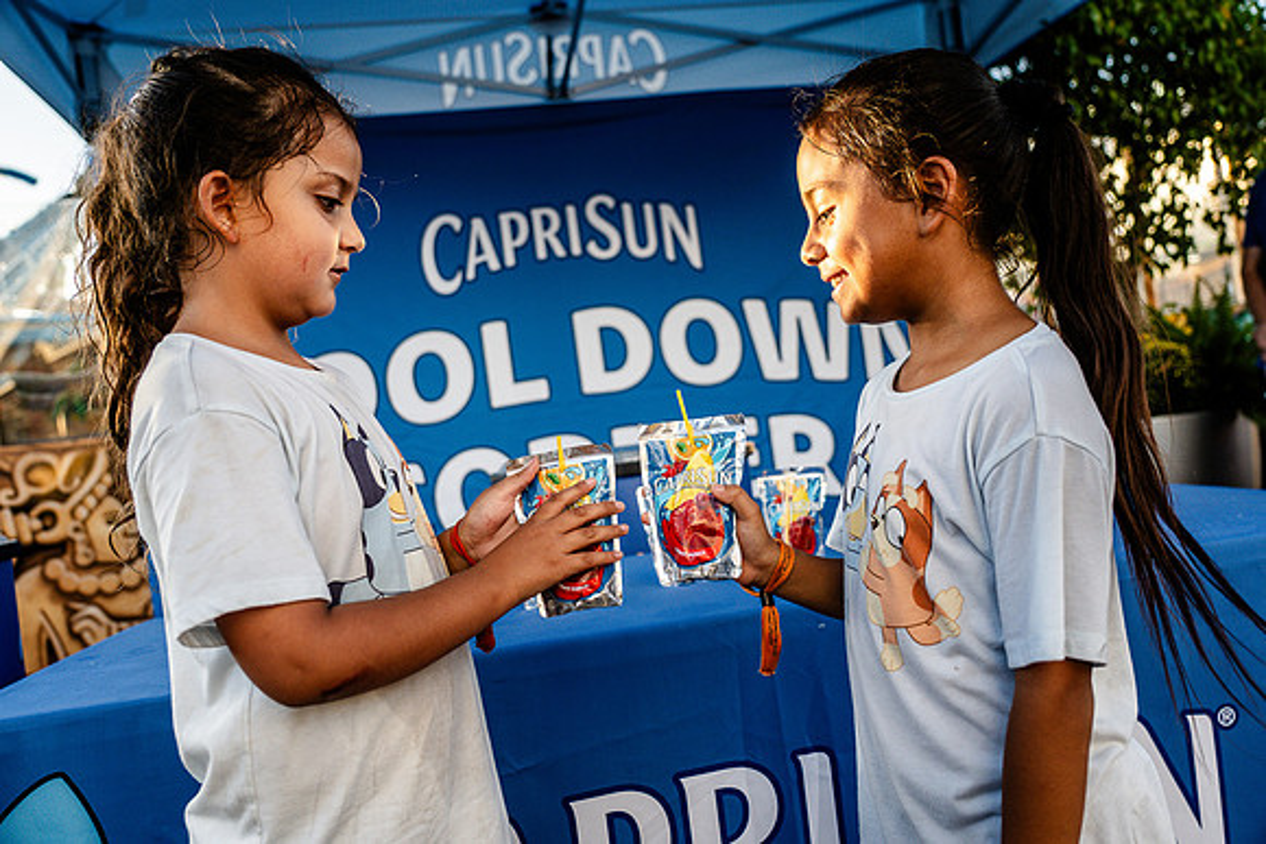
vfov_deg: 43.6
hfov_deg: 61.9
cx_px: 633
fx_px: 1055
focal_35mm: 30
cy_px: 422
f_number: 4
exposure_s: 1/640
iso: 640
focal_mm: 30
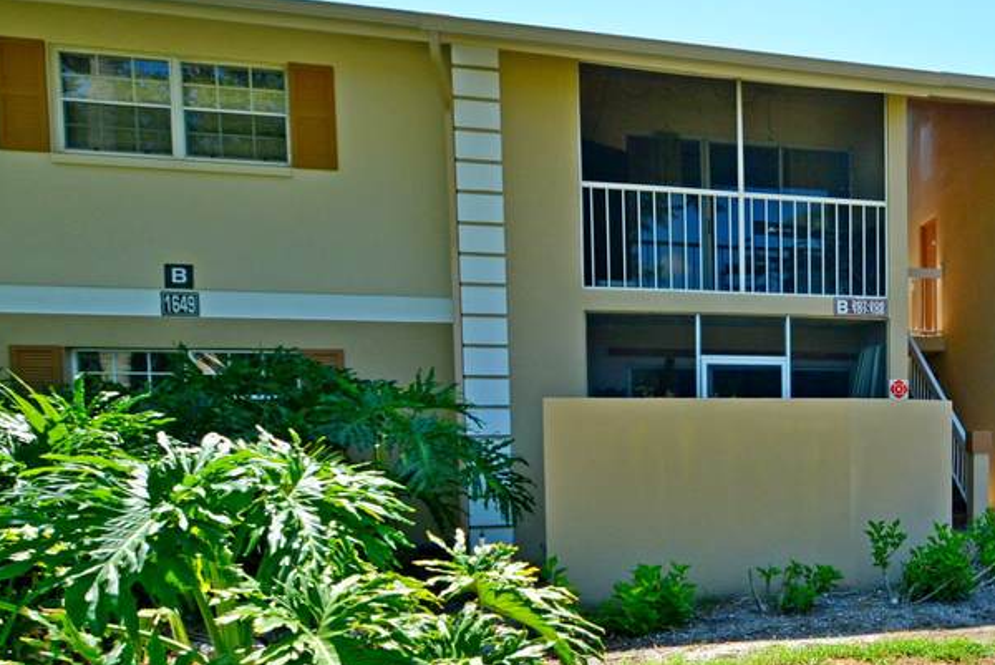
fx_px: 885
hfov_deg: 51.2
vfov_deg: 40.3
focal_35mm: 32
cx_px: 914
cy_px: 479
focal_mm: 10
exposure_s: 1/250
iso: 180
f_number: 8
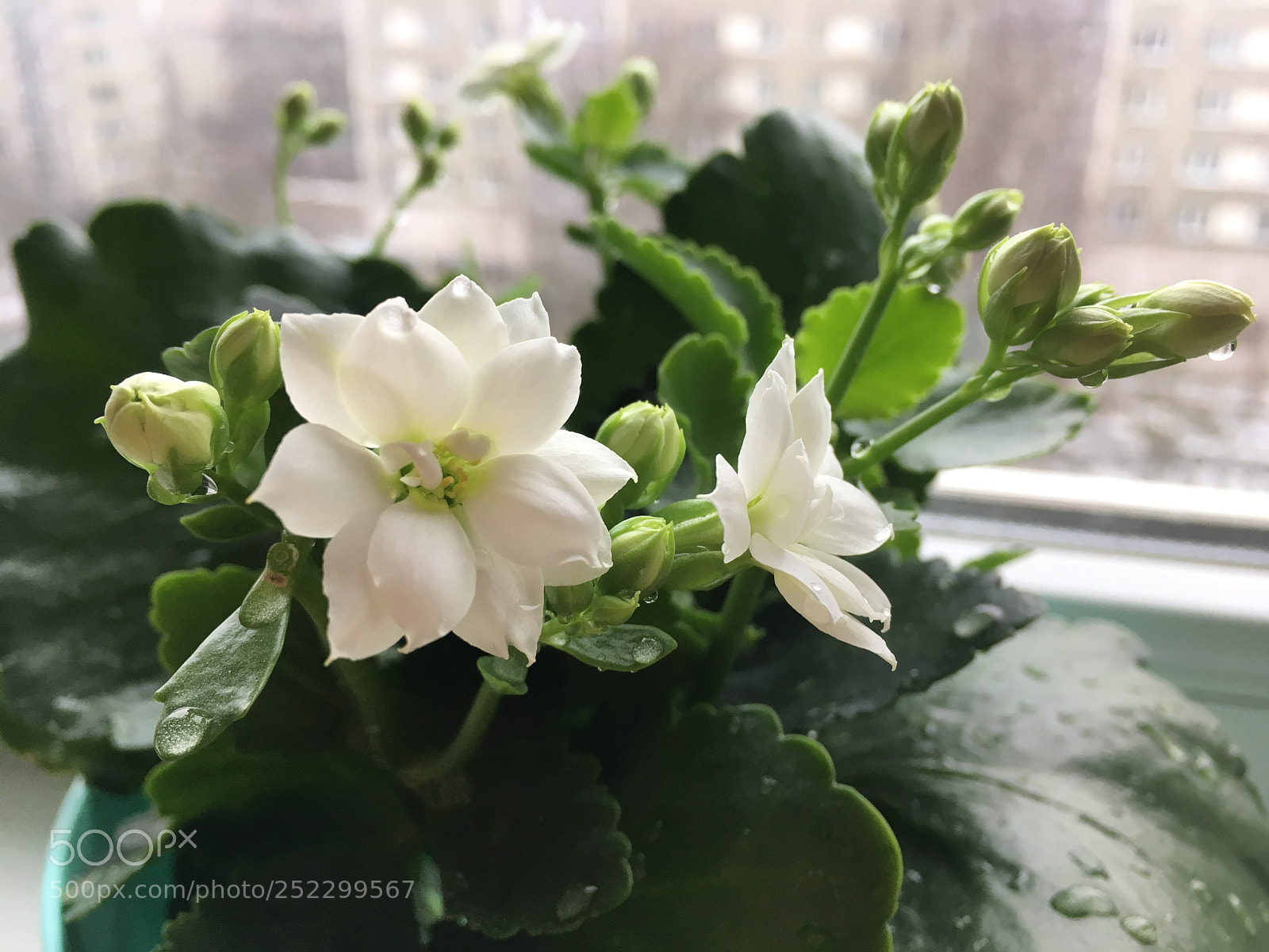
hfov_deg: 61.7
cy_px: 476
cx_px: 634
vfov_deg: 48.2
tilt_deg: -23.6
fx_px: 1063
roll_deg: -0.7
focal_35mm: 29
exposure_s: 1/33
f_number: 2.2
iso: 25
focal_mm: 4.15
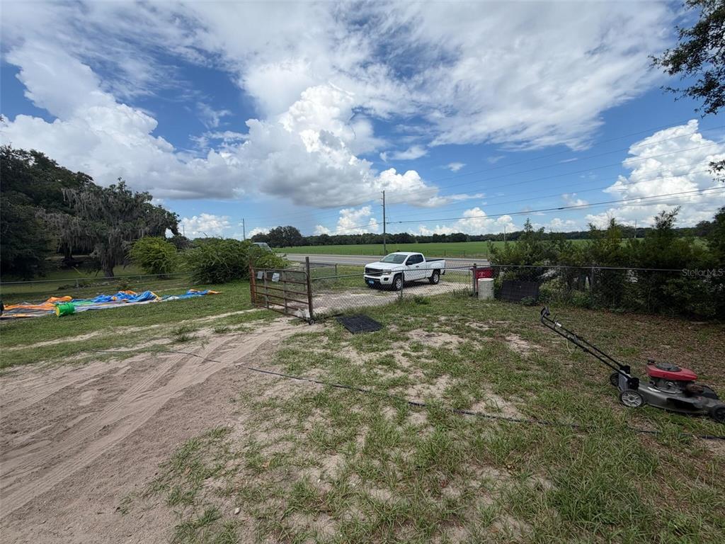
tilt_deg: -5.4
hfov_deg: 102.1
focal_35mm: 14
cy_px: 272
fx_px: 293
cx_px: 362
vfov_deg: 85.7
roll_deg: +1.6
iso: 20
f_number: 2.2
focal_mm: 2.22
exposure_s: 1/970
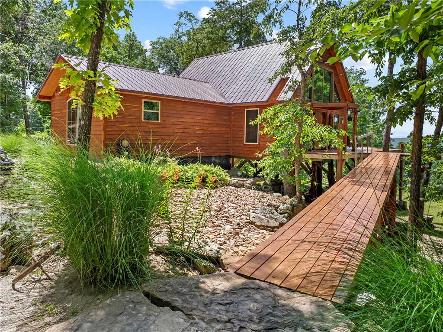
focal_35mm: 24
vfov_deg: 56.7
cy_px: 166
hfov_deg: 71.6
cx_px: 222
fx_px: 307
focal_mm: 12.29
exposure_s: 1/640
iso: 140
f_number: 2.8
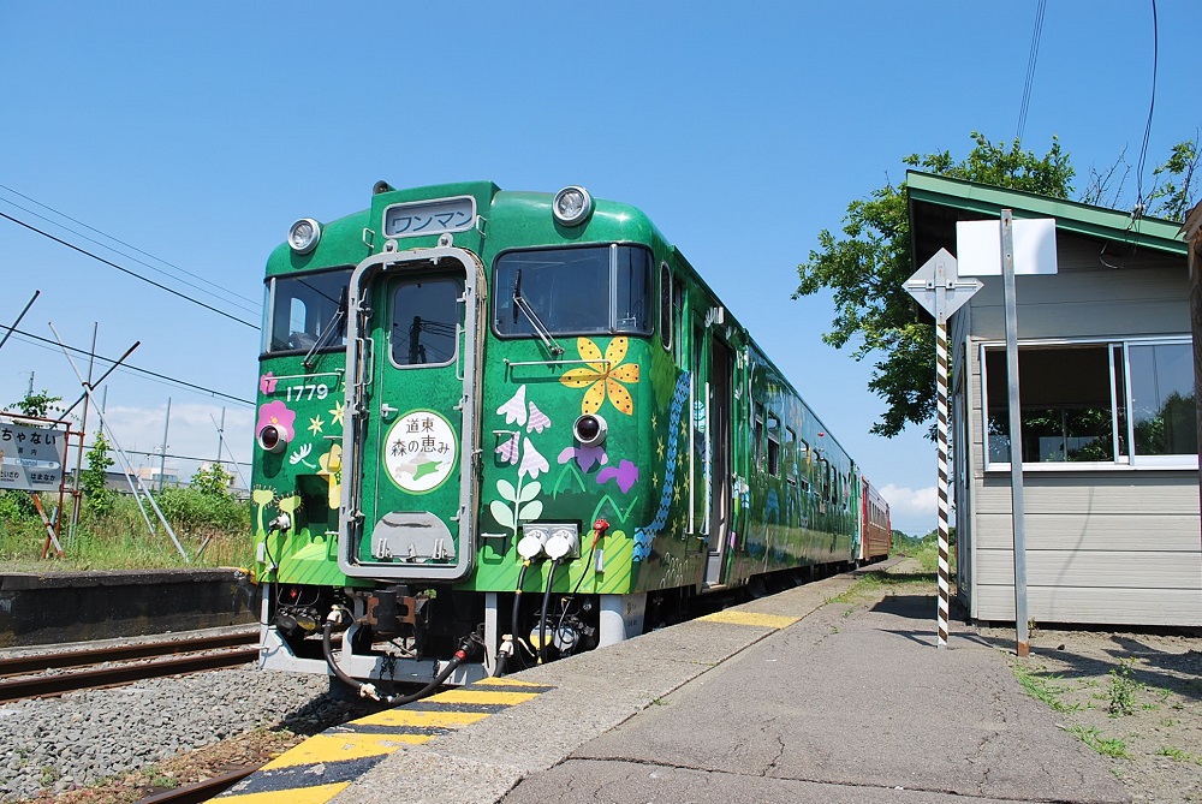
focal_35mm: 27
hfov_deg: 67.3
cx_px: 601
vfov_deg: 48.0
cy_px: 402
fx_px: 902
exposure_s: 1/250
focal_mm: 18
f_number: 8
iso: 100
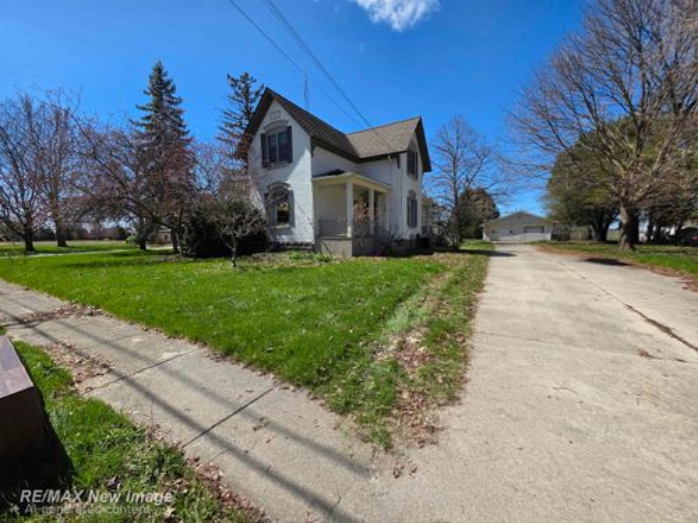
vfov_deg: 89.9
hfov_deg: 106.2
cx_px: 349
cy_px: 262
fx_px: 262
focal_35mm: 13
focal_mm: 2.2
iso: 40
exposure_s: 1/2000
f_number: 1.9
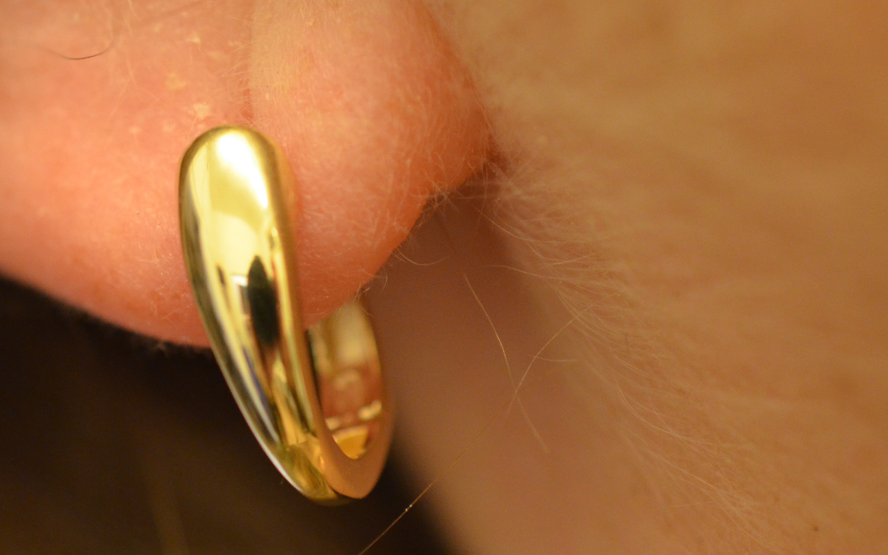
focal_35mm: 112
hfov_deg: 18.5
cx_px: 290
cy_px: 270
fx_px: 2710
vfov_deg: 11.7
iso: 1400
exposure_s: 1/60
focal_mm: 40
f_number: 4
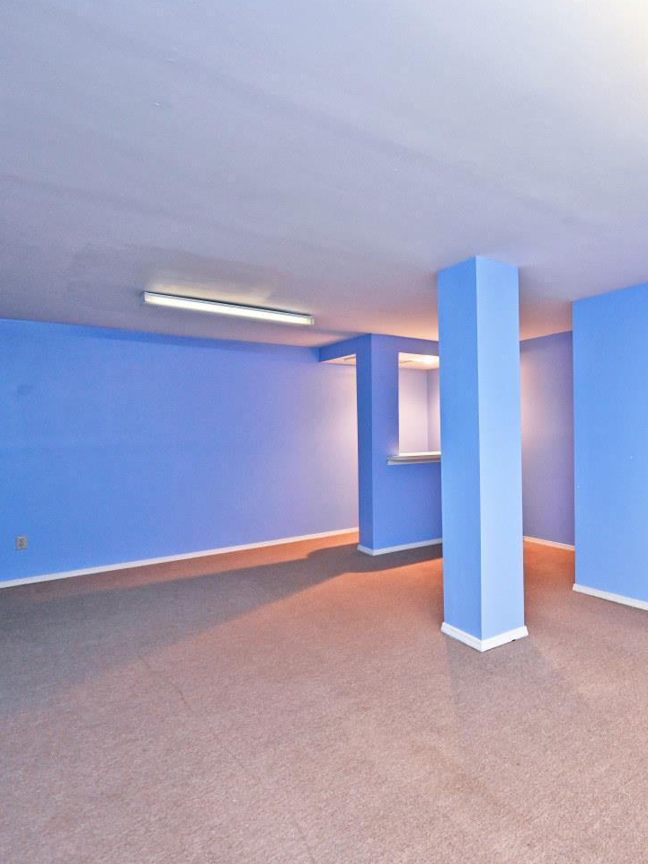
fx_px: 524
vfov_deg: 79.0
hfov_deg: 58.4
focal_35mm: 21
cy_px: 430
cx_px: 521
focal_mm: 14
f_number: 4
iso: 2000
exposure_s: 1/60
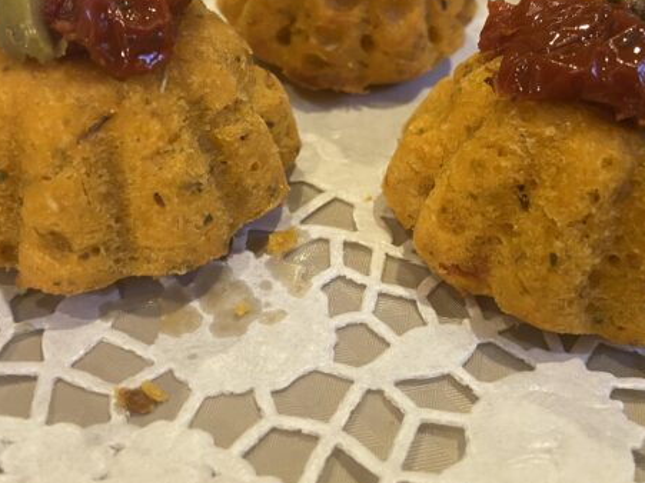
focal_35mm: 37
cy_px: 176
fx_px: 689
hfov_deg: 50.1
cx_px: 355
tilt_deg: -41.5
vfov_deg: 38.4
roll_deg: -4.2
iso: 400
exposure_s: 1/33
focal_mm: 4.25
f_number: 1.8
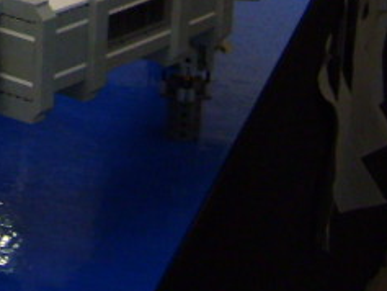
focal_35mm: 151
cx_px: -193
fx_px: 1689
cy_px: -208
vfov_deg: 9.4
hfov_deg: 12.4
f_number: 2.8
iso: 100
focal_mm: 5.8
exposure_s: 1/30
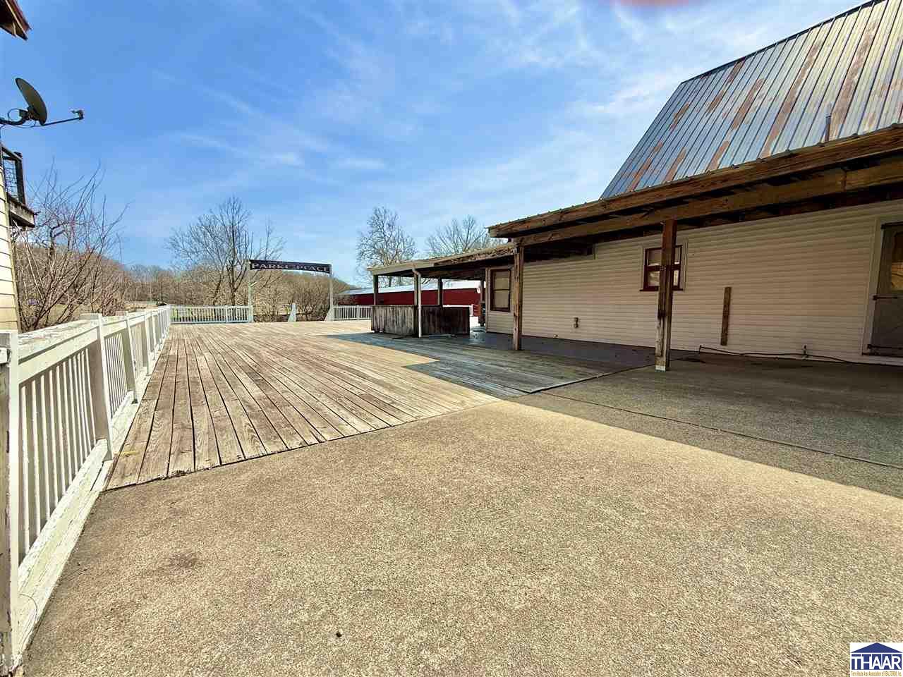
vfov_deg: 85.7
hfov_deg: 102.1
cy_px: 338
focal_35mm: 14
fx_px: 365
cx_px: 452
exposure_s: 1/2410
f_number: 2.2
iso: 50
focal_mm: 2.22
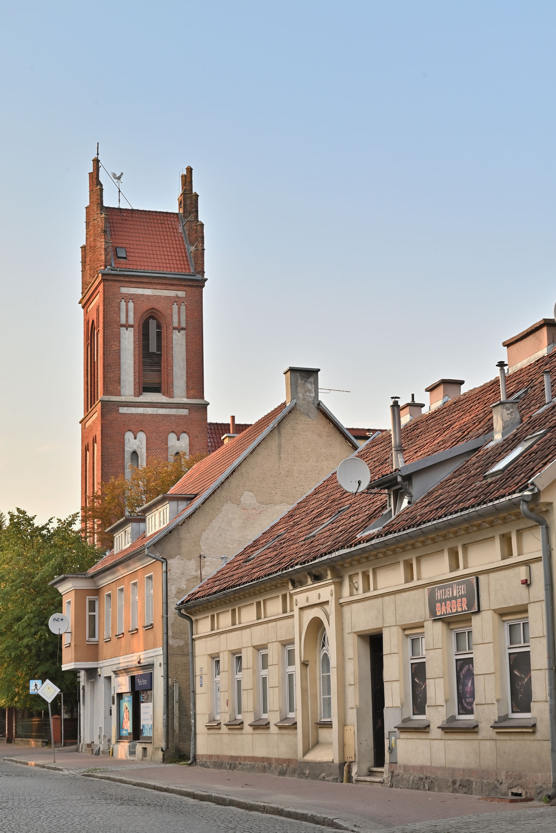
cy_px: 416
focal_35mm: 60
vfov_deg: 33.4
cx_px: 278
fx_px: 1389
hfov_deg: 22.6
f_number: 11
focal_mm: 60
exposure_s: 1/50
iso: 200
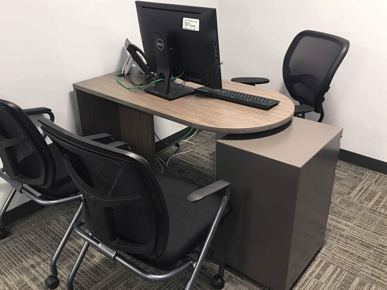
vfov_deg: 42.9
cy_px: 143
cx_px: 183
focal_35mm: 33
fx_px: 369
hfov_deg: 55.3
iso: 80
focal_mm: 4.15
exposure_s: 1/15
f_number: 2.2
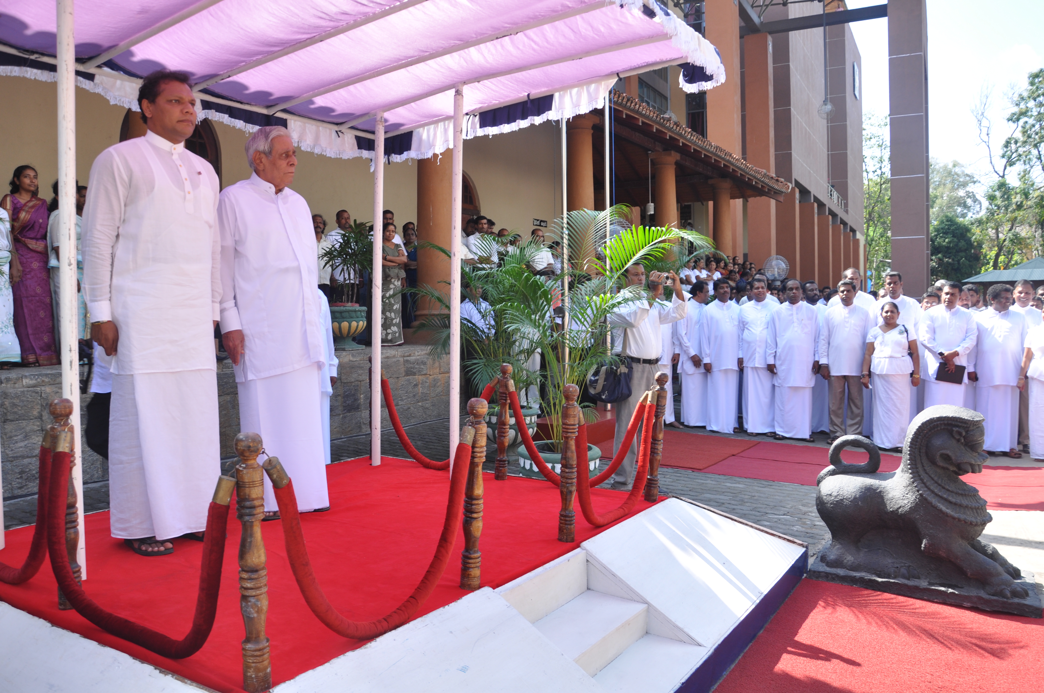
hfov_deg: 67.4
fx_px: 782
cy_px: 346
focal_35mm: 27
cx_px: 522
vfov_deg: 47.8
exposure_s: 1/160
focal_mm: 18
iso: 200
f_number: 6.3
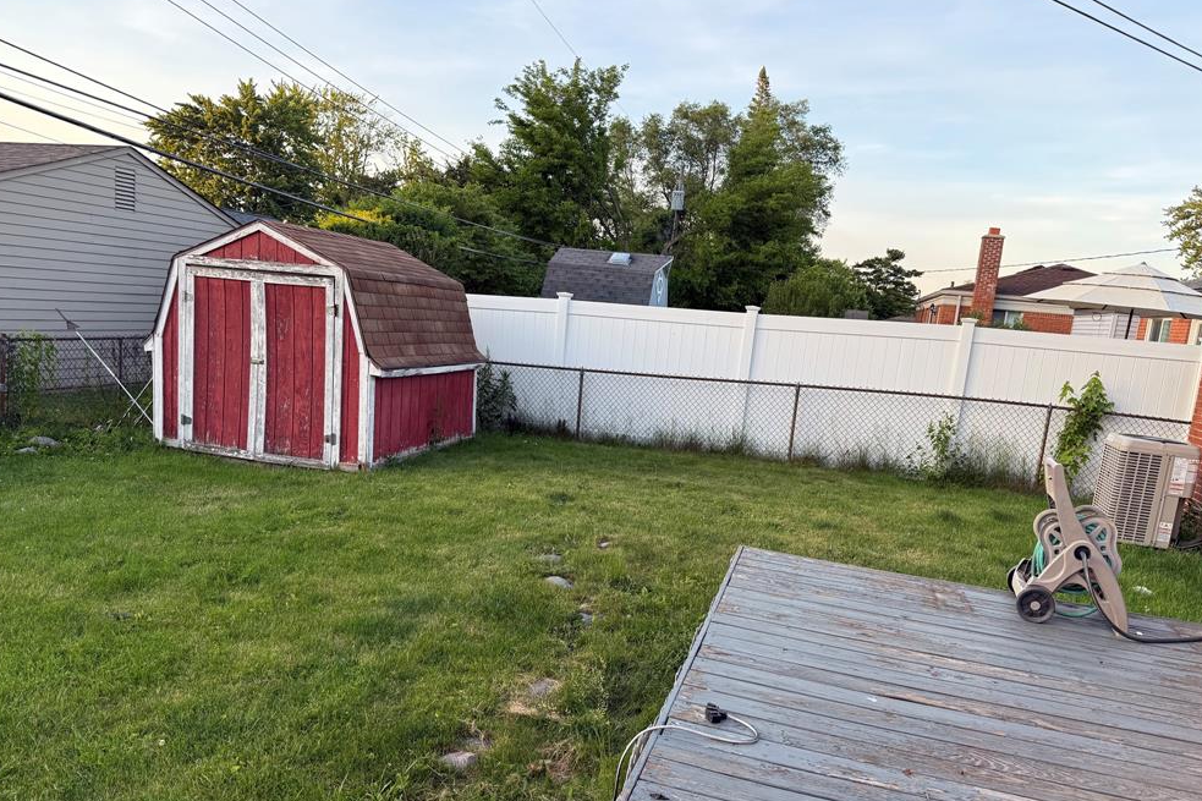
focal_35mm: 26
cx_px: 593
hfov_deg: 69.4
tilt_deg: -10.0
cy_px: 456
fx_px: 868
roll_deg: -5.8
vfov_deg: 49.4
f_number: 1.78
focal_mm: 6.76
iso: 100
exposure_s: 1/232
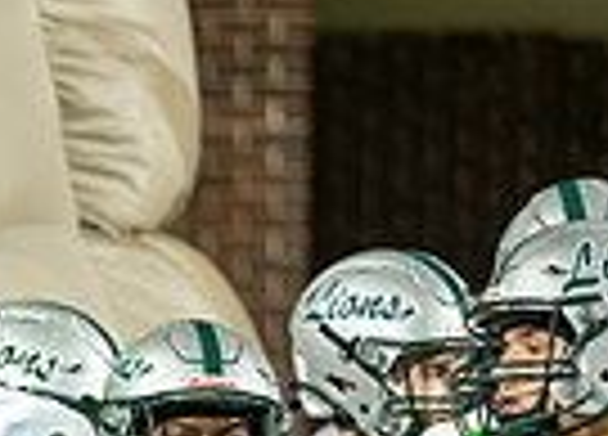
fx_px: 14482
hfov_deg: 2.4
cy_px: 744
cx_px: -778
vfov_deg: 1.7
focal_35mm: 837
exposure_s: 1/1600
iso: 3200
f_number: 2.8
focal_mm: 159
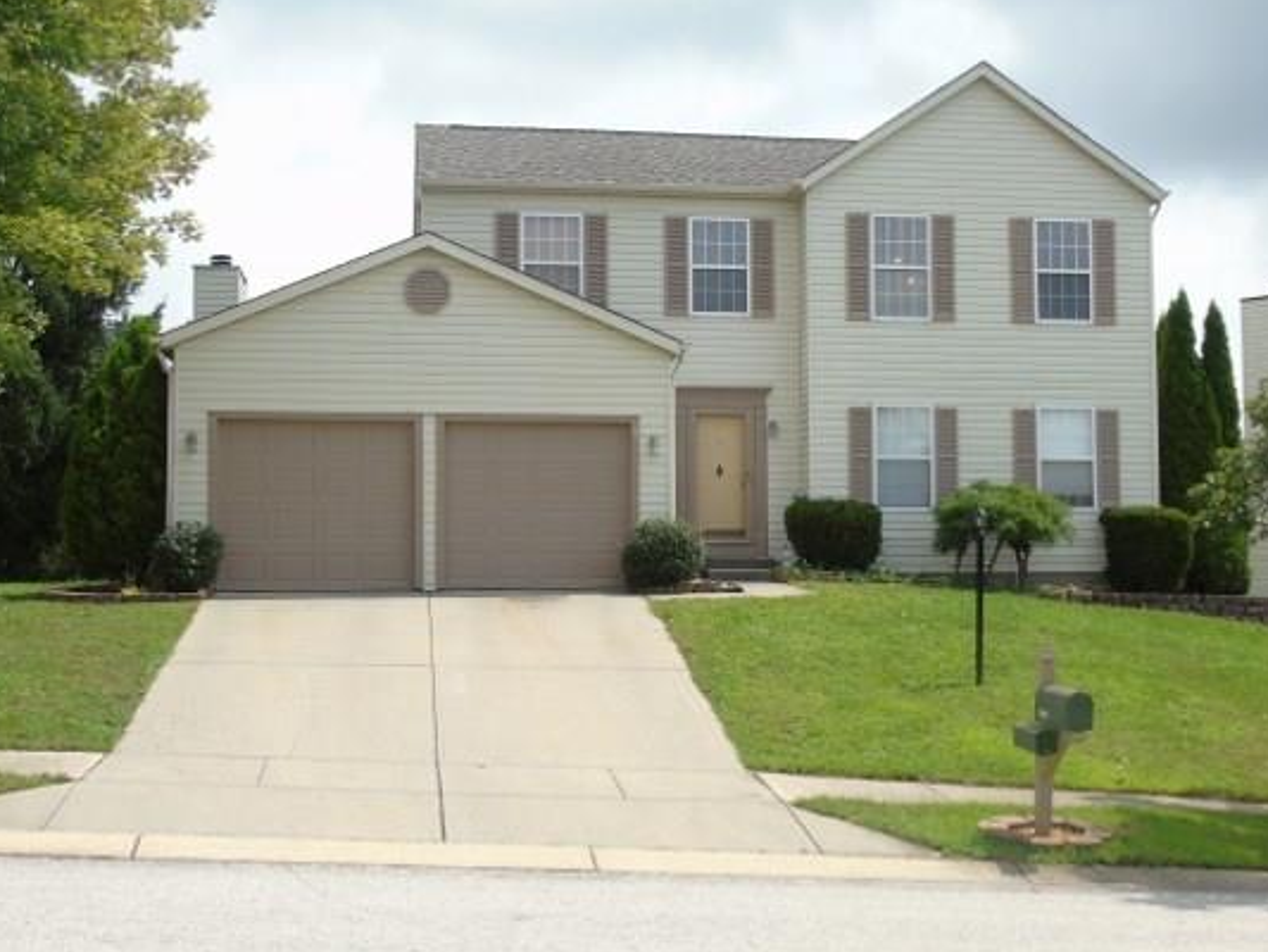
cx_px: 711
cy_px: 445
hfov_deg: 39.6
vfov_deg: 30.3
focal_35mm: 48
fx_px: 1759
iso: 80
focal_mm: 7.1
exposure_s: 1/500
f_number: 3.9
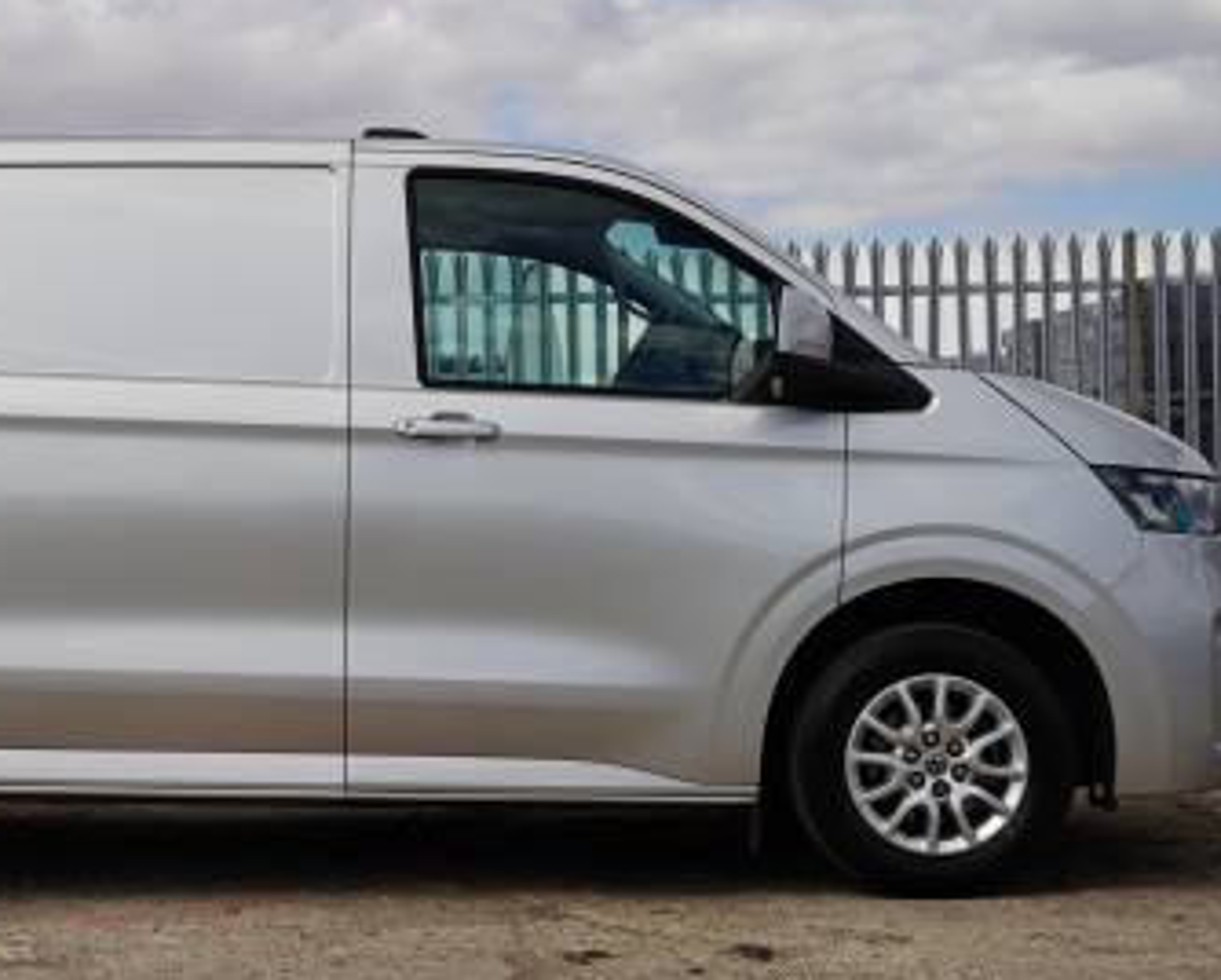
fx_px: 2578
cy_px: 450
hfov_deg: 26.2
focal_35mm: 71
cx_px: 241
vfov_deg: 21.5
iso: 100
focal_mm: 39.7
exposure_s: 1/400
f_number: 5
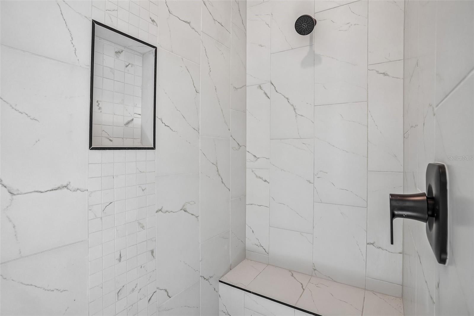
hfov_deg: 93.3
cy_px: 158
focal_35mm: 17
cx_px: 237
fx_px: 224
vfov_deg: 70.4
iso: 400
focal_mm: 17
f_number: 8
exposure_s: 1/30
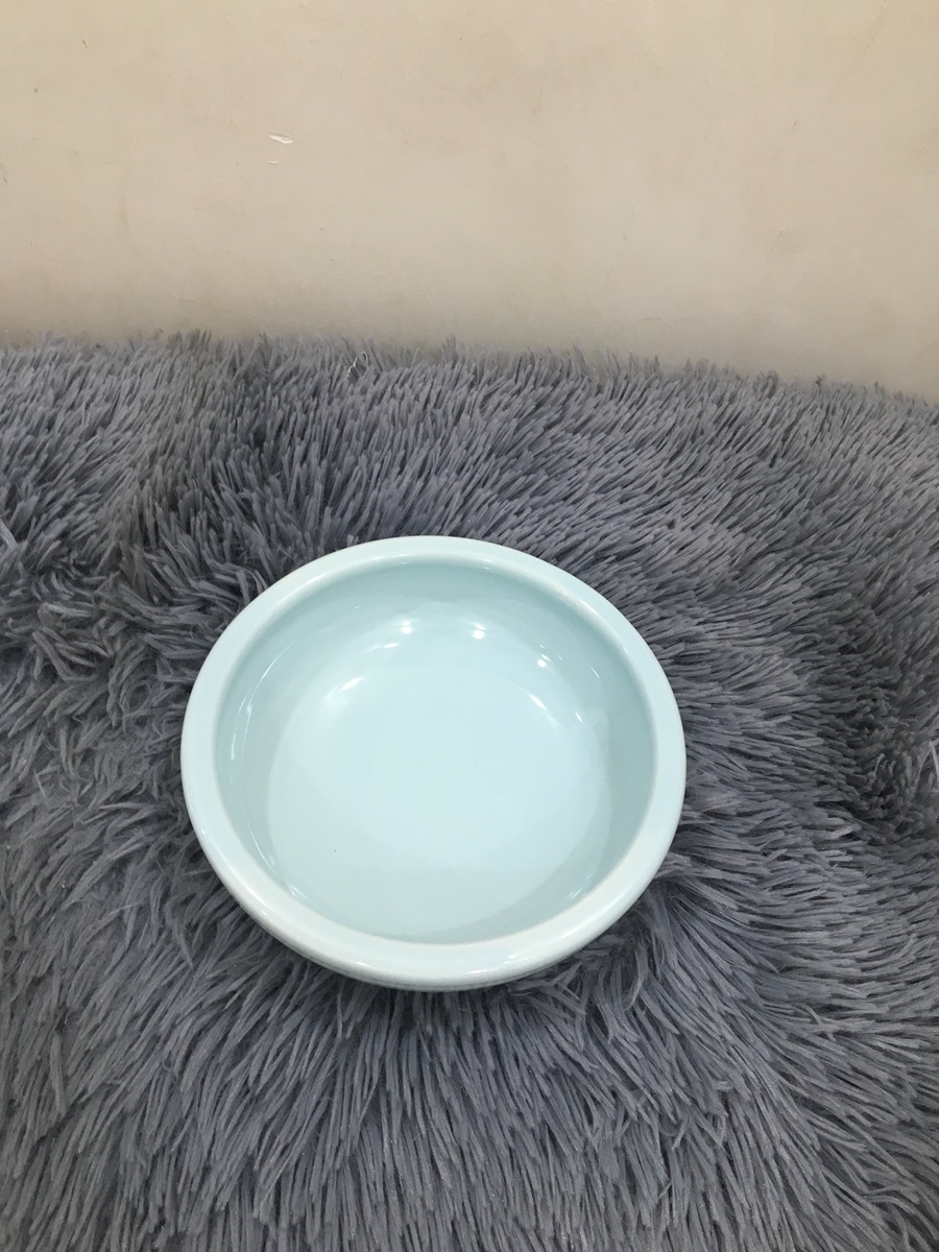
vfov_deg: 61.7
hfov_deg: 48.2
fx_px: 1049
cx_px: 470
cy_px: 626
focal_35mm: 29
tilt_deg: -54.6
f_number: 2.2
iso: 64
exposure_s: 1/33
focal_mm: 4.15
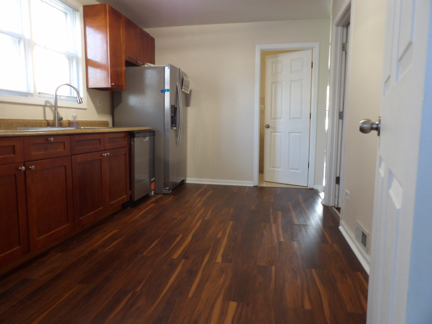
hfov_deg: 71.6
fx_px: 300
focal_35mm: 24
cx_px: 216
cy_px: 162
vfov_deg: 56.8
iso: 261
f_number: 3.2
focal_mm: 4.3
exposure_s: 1/17
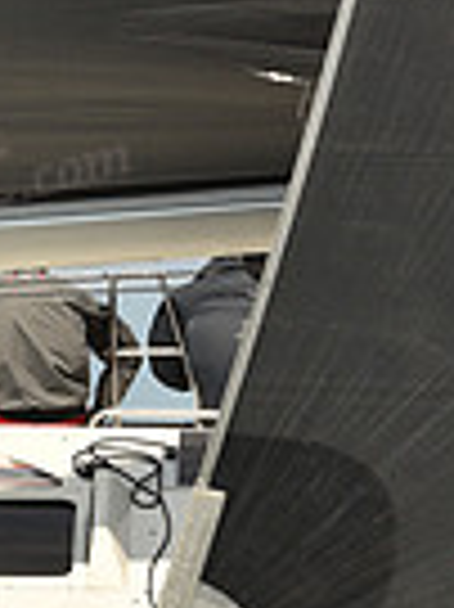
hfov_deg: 4.3
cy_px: 520
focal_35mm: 338
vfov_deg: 5.9
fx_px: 5920
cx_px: -733
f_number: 10
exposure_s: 1/800
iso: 250
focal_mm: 82
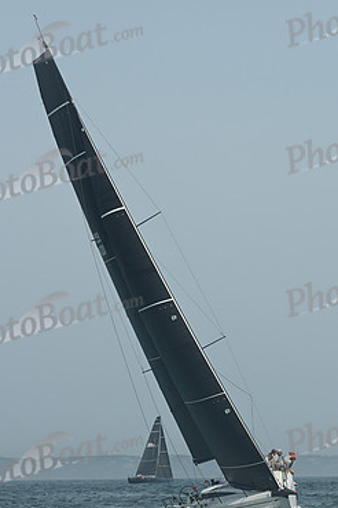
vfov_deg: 13.1
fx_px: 2211
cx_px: 215
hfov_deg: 8.7
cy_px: 230
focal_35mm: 157
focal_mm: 100
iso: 320
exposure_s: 1/1250
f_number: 8
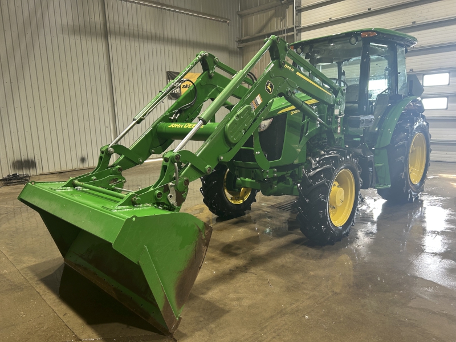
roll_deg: +2.7
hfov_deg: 67.3
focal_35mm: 26
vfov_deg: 53.1
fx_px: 343
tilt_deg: -8.6
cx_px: 228
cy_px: 171
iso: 80
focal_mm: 5.7
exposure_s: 1/60
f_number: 1.5
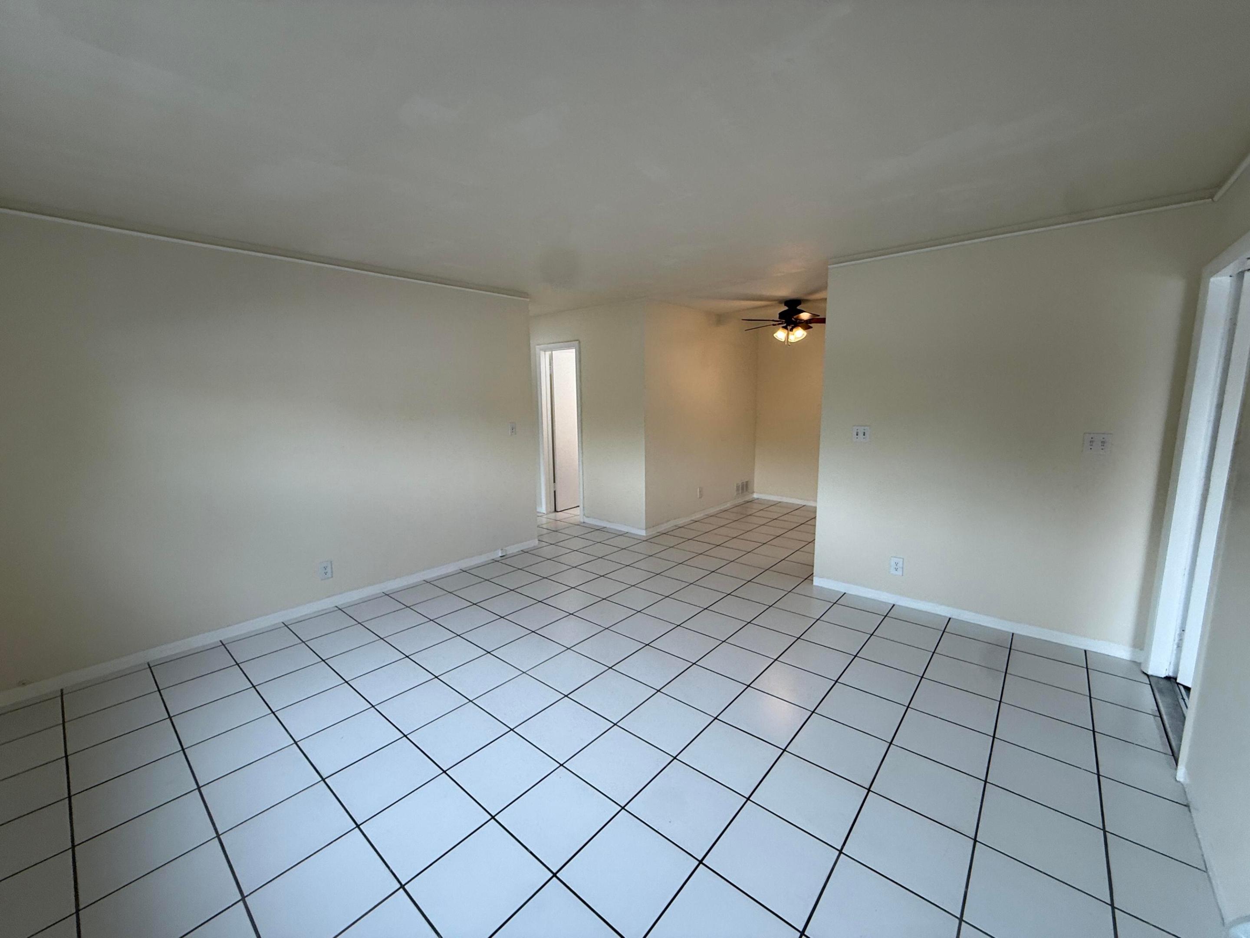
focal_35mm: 14
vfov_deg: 85.7
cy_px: 469
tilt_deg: -6.2
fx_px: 506
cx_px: 625
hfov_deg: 102.1
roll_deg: +0.8
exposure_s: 1/120
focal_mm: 2.22
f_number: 2.2
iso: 80
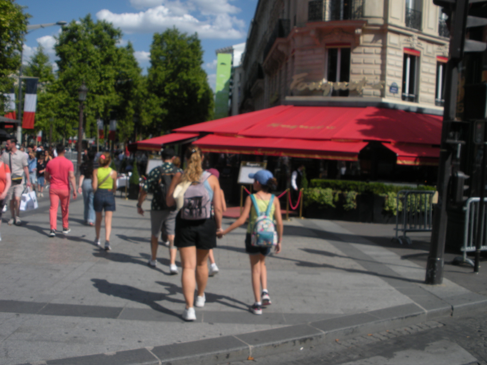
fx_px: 506
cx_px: 244
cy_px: 182
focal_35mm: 36
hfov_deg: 51.4
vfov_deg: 39.7
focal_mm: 6.3
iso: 64
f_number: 5.6
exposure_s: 1/420
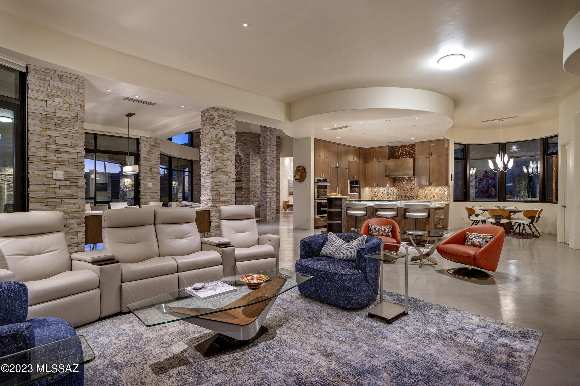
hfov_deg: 93.3
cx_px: 290
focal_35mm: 17
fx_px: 274
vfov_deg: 70.4
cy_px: 193
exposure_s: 1/2
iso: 200
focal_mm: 17
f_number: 5.6
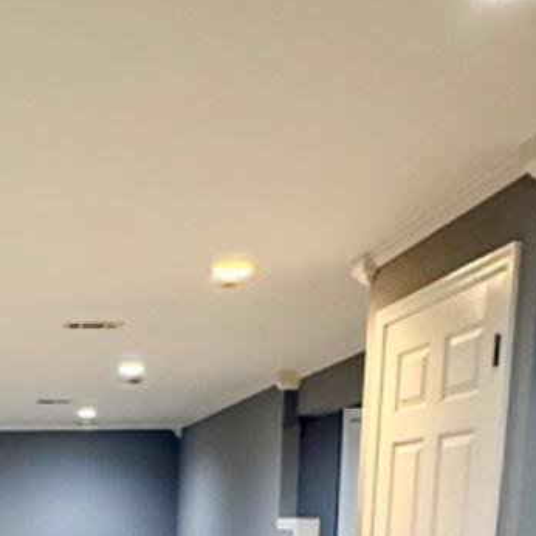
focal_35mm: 55
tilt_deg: -9.3
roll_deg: -0.1
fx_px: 964
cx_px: -51
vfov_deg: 26.5
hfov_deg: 28.3
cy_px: 689
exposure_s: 1/60
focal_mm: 2.22
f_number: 2.2
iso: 400
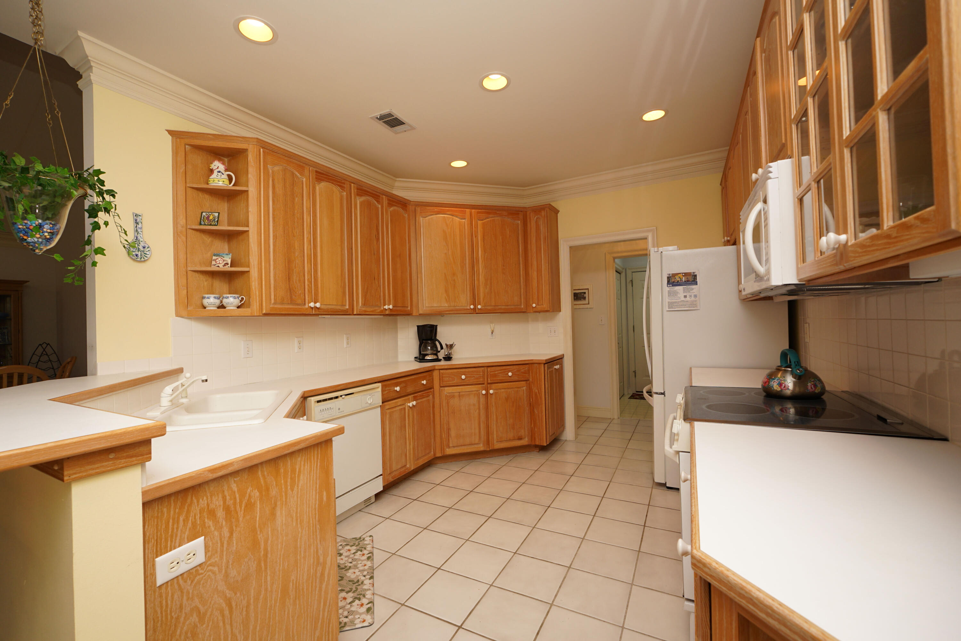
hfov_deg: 100.4
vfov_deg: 77.3
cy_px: 320
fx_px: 400
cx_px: 480
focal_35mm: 15
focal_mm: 10
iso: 200
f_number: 4
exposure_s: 1/60
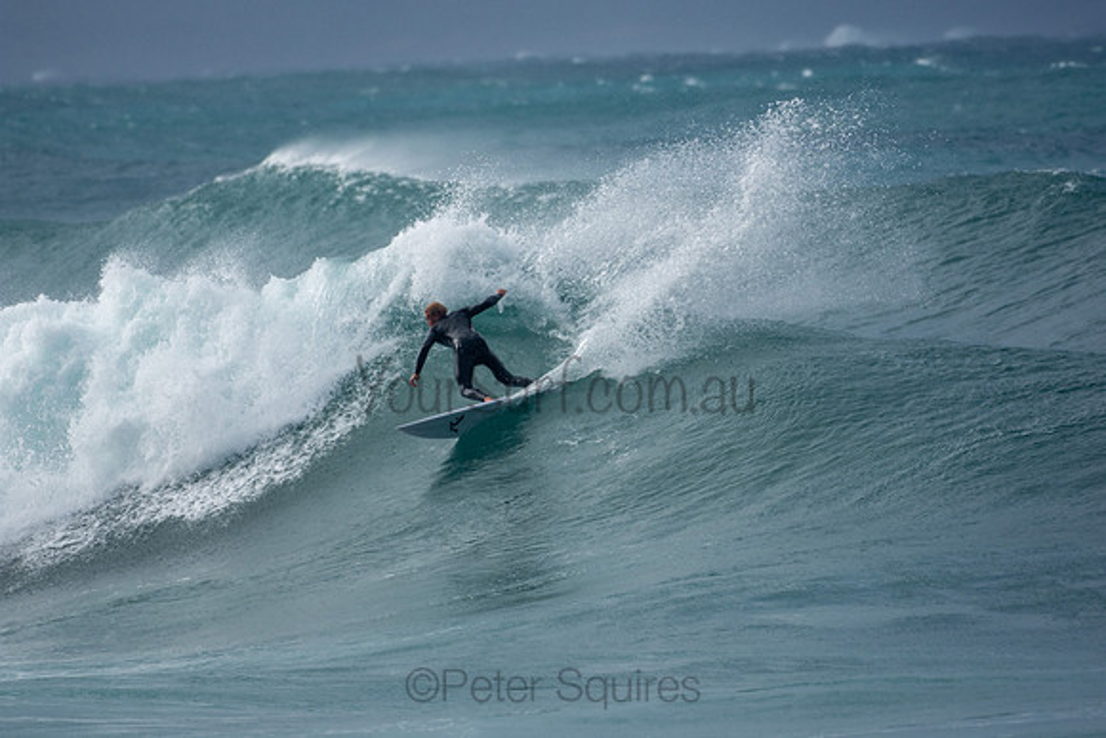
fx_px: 22124
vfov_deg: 1.9
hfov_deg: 2.9
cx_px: 553
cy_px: 369
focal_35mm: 720
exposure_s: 1/800
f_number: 5.6
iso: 160
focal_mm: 480
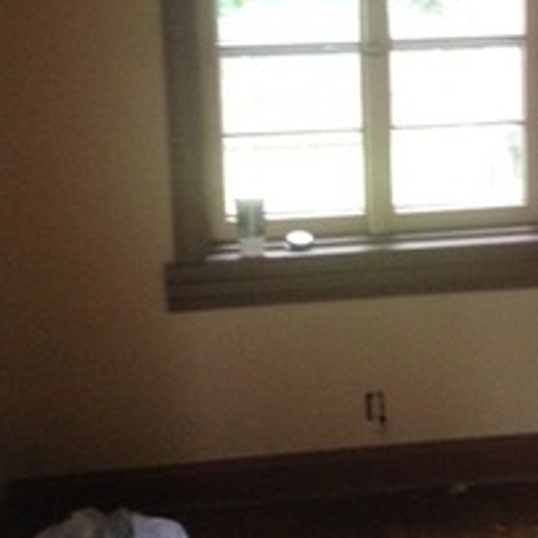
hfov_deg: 23.4
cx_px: 400
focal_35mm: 73
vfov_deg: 23.4
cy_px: 114
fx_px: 1284
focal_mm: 4.28
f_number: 2.4
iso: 320
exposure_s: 1/20
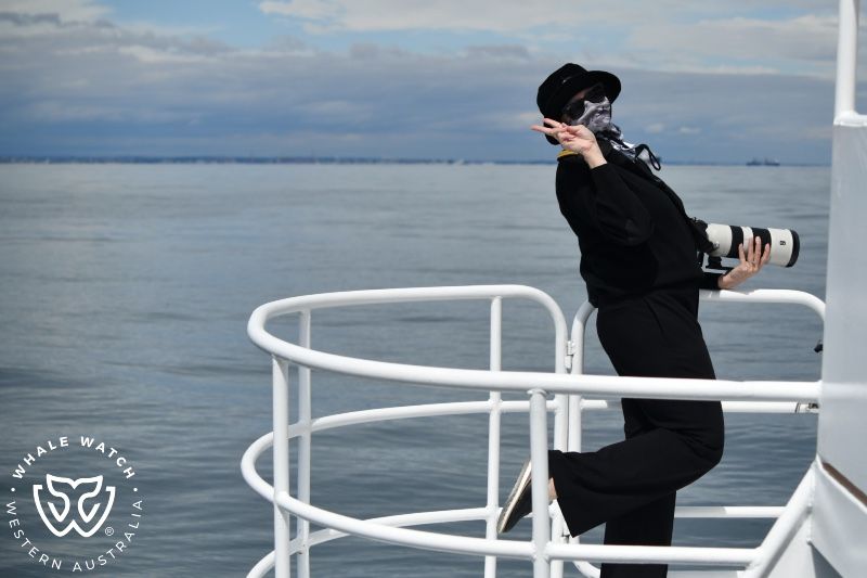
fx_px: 1445
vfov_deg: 22.6
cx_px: 434
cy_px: 289
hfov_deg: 33.4
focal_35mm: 60
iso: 400
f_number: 5
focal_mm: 60
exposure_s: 1/8000
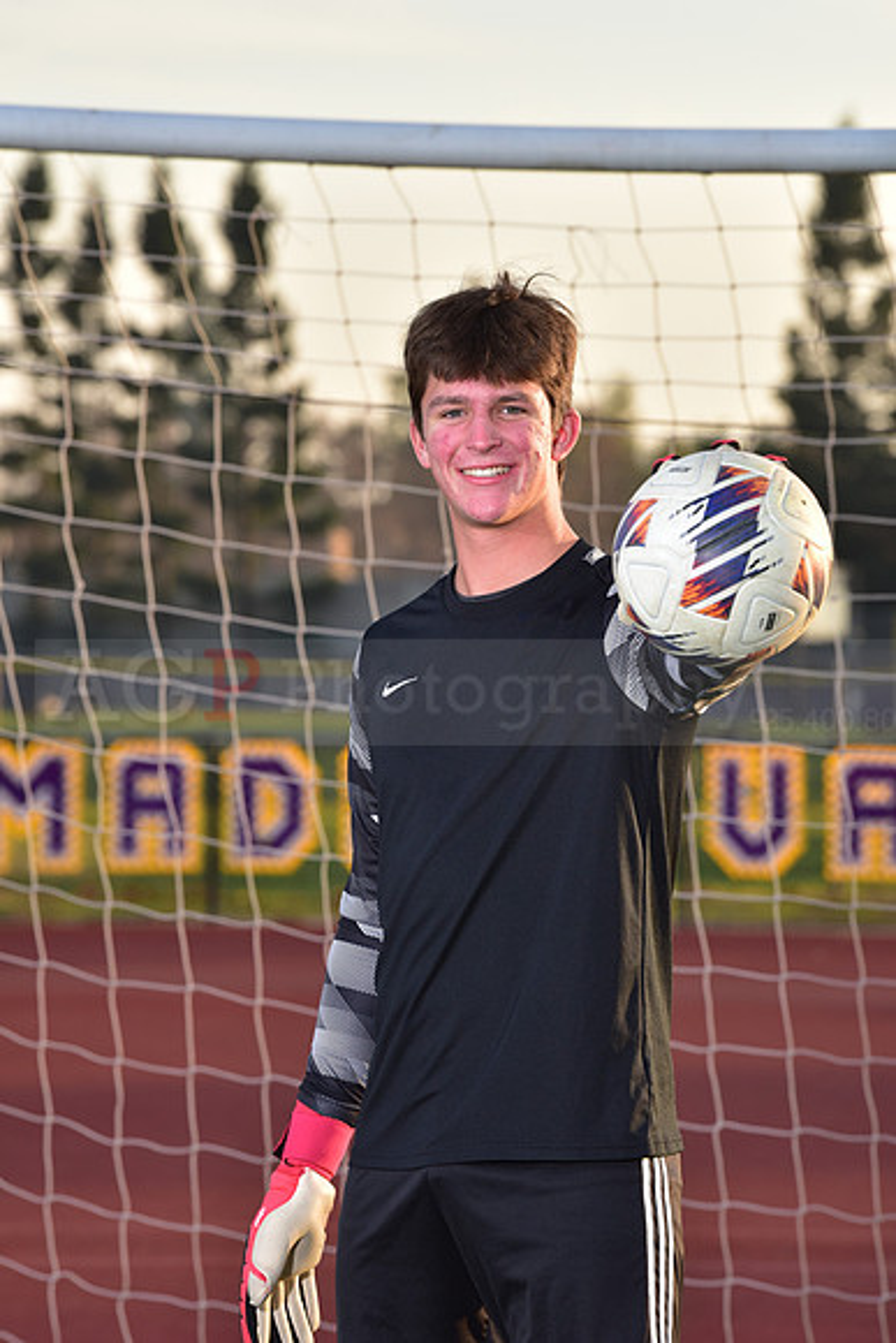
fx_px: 7462
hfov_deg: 6.9
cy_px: 672
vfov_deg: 10.3
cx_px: 448
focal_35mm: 200
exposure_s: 1/250
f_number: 8
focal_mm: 200
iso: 400
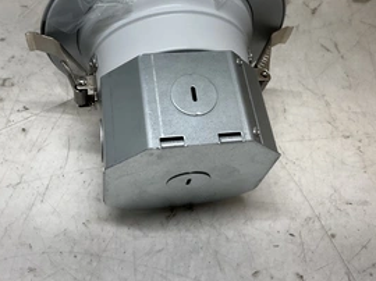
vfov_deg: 33.1
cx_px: 181
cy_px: 82
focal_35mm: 43
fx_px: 467
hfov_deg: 43.9
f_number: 1.8
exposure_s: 1/120
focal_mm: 3
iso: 40
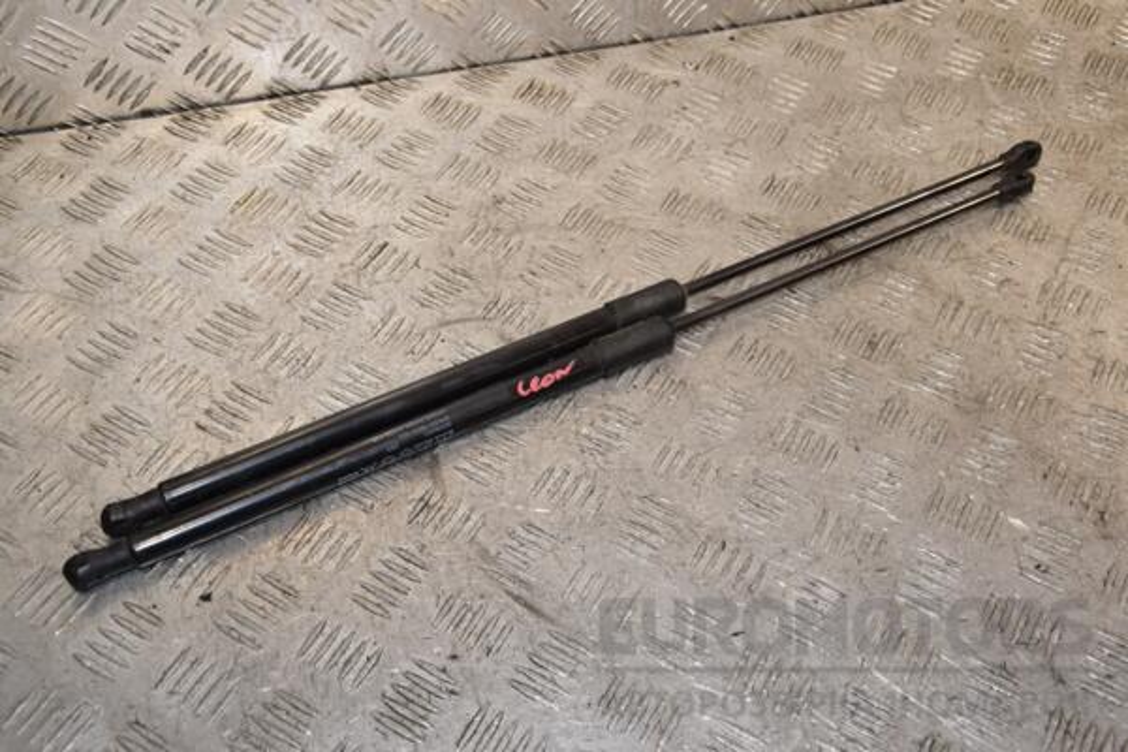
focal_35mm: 42
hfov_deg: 46.4
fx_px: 1316
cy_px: 376
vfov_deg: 31.9
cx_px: 564
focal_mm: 28
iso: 800
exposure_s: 1/200
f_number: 7.1
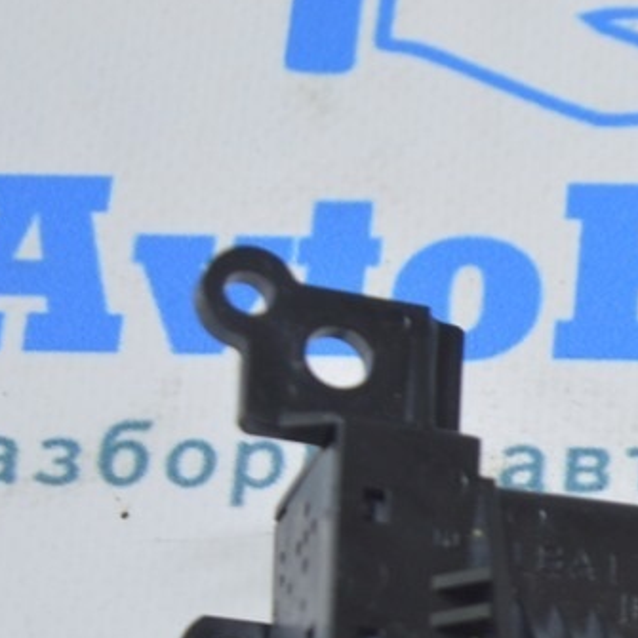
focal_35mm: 214
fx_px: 4469
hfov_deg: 8.1
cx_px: 859
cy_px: 607
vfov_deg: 8.1
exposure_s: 1/20
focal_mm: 55
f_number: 5.6
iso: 400
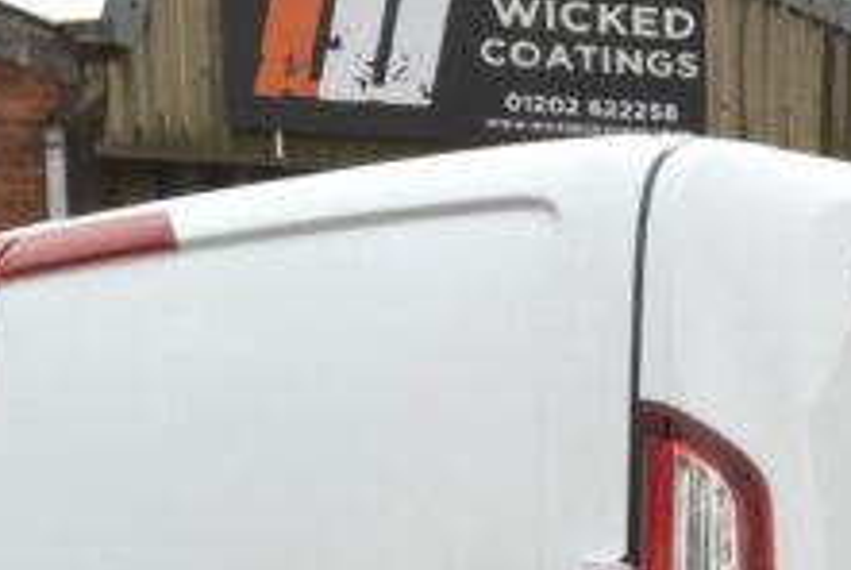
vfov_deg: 11.4
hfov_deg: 18.2
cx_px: 870
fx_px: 2580
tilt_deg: -11.1
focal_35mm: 109
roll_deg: -0.7
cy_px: 1148
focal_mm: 4.15
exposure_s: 1/128
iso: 32
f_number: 2.2
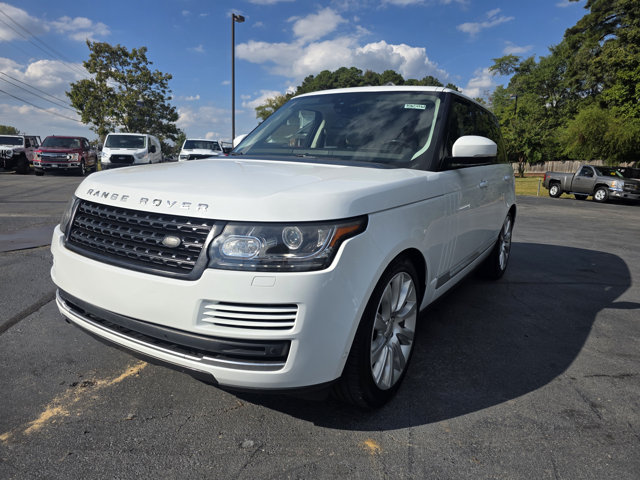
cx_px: 320
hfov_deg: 73.9
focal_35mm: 23
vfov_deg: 58.9
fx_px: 425
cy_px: 240
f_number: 1.7
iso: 80
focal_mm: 6.3
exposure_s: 1/7061
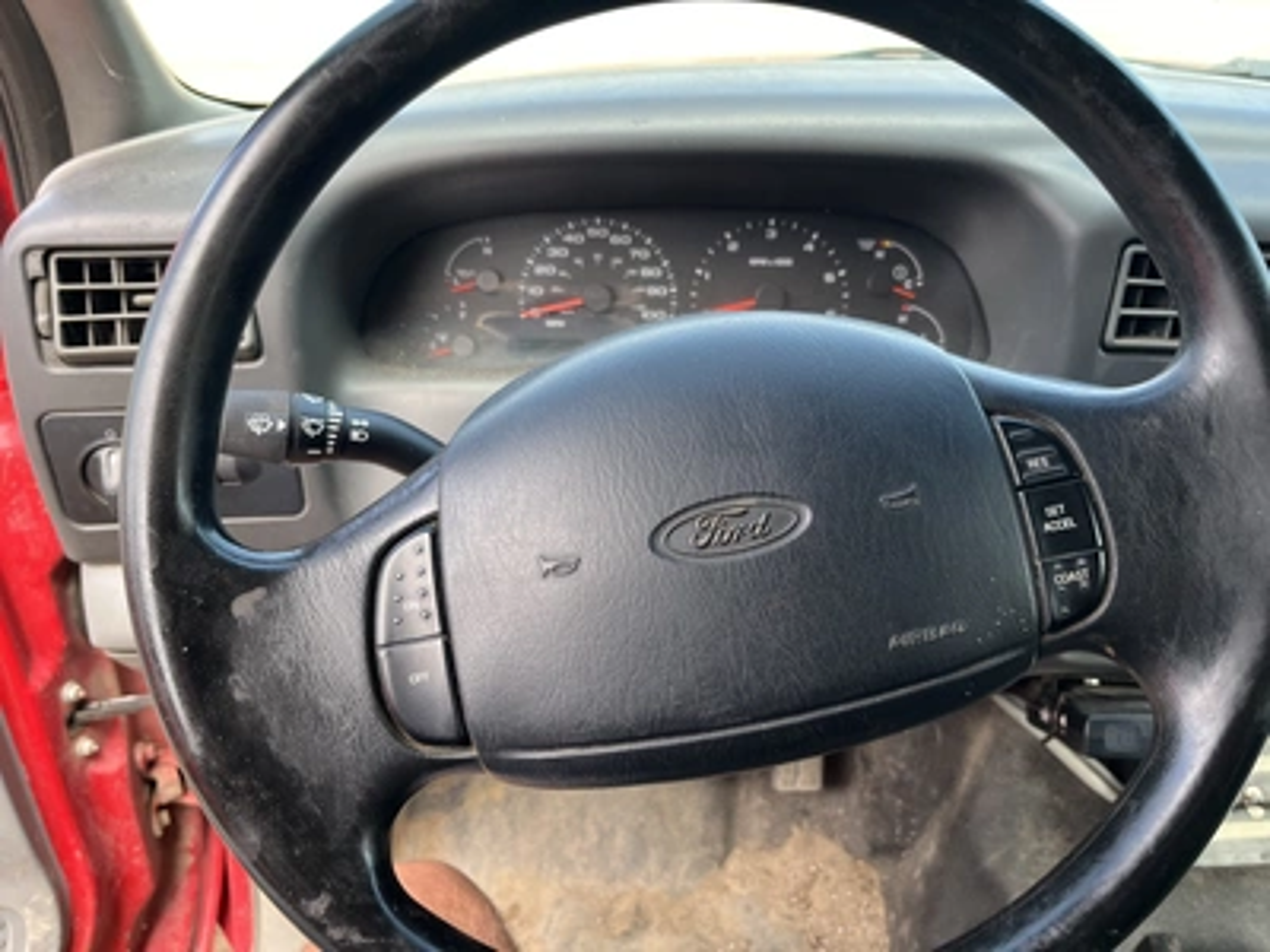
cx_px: 635
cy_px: 476
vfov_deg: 53.1
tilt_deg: -31.6
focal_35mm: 26
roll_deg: -2.5
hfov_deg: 67.3
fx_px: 954
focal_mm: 5.1
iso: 40
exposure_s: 1/122
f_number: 1.6
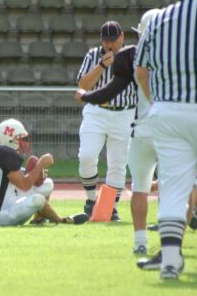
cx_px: 14
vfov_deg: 3.0
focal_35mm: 687
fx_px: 5645
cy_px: 148
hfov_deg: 2.0
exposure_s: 1/640
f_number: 5.6
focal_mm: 300
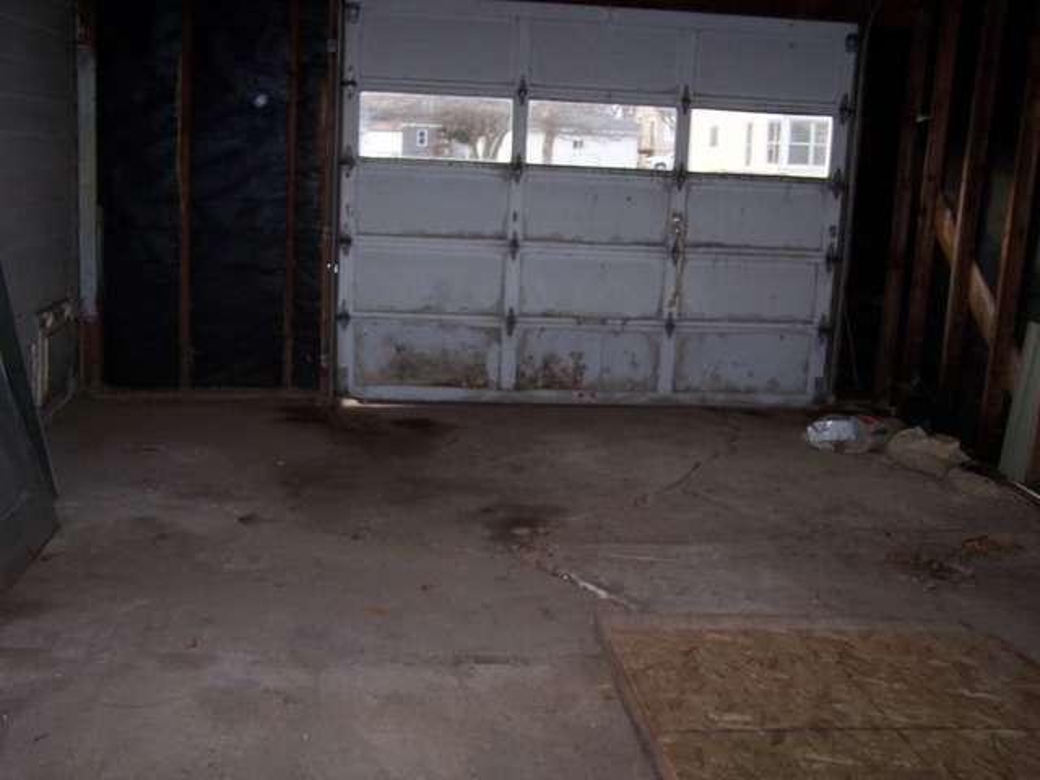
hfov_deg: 49.0
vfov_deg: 37.7
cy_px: 390
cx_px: 520
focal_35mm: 38
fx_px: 1142
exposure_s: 1/60
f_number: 2.8
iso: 80
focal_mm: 6.3
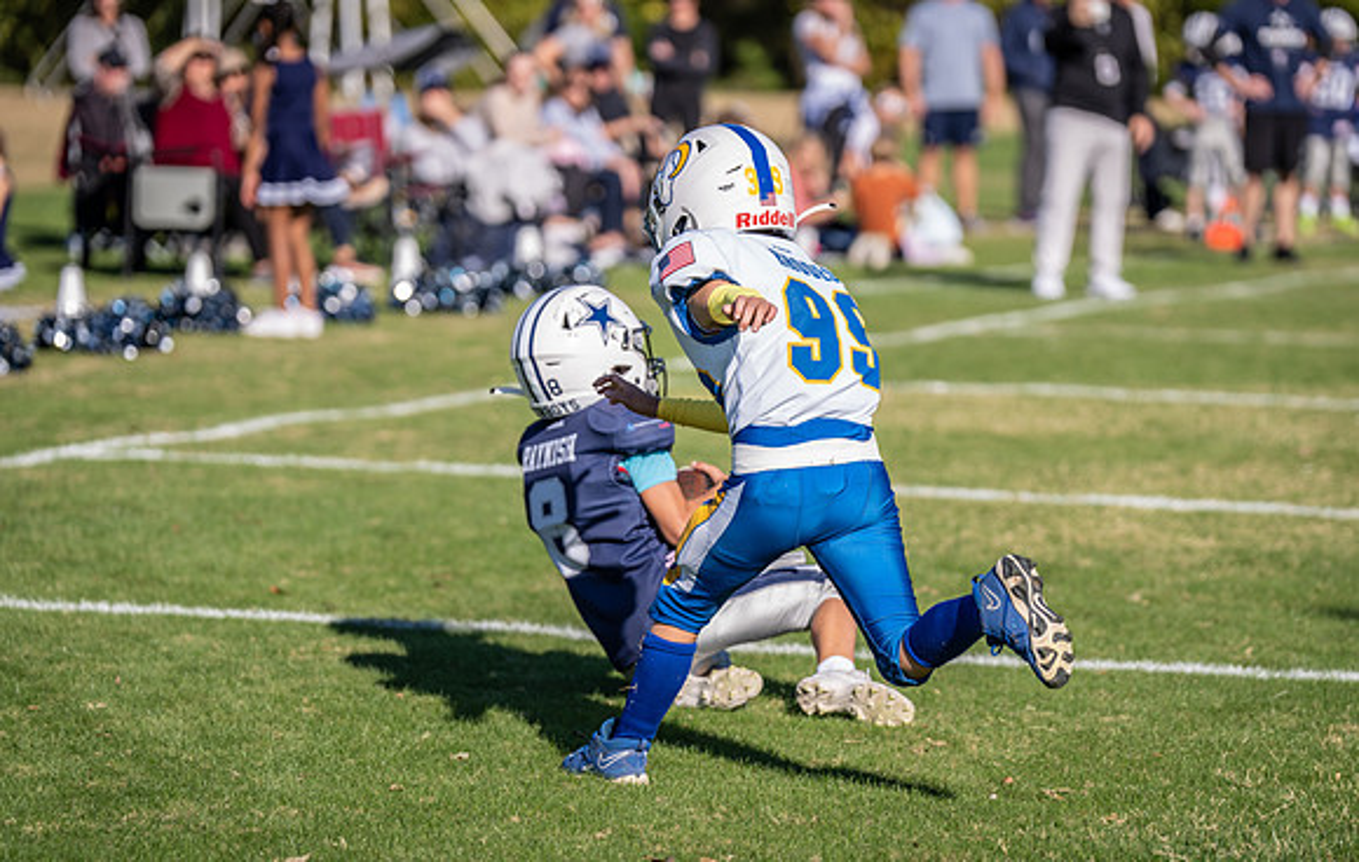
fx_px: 6110
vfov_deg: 8.1
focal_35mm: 164
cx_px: 734
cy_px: 489
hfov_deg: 12.7
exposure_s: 1/1600
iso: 100
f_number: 2.8
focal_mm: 137
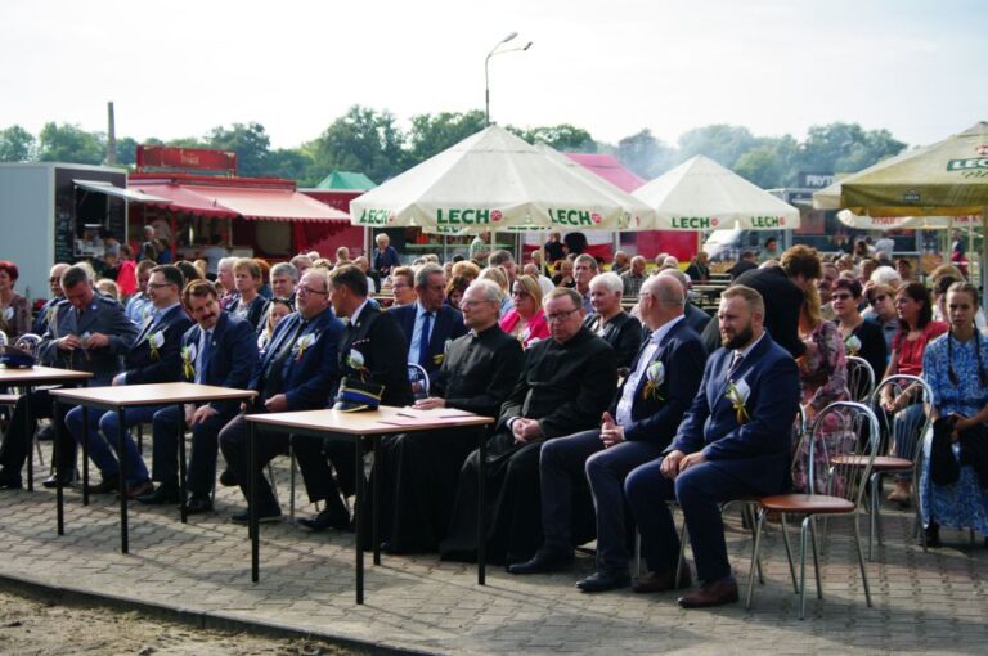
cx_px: 494
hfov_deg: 27.0
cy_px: 328
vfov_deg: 18.1
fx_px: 2056
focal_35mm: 75
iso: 280
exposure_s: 1/750
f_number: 4.5
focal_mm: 50
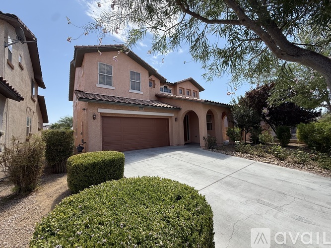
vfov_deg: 85.7
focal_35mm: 14
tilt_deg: +2.7
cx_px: 166
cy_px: 124
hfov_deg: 102.1
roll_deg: +3.0
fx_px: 134
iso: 50
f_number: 2.2
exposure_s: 1/1312
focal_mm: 2.22
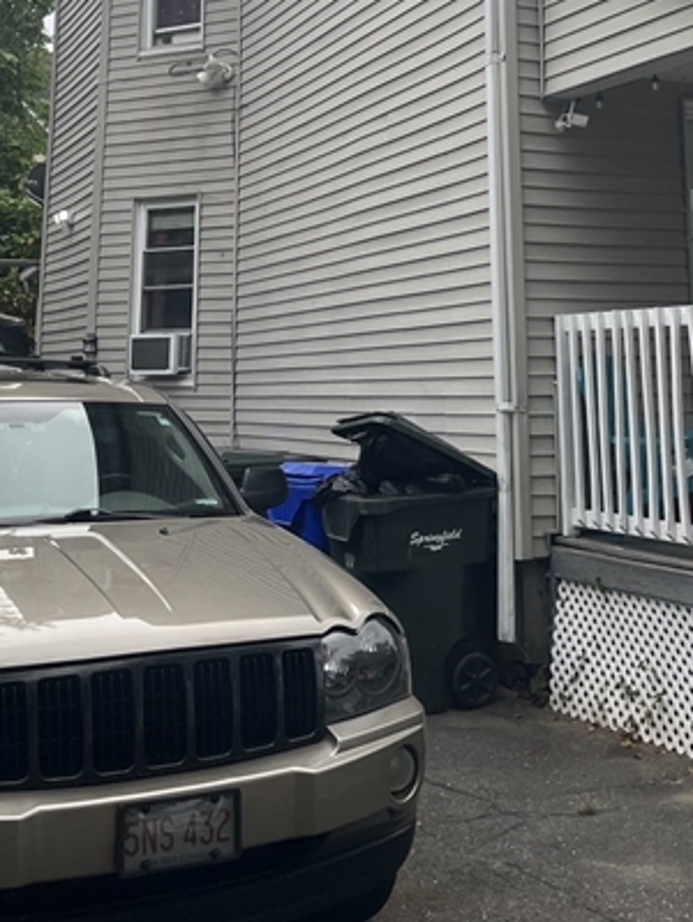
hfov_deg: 29.1
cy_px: 85
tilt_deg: +13.4
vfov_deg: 35.8
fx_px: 1333
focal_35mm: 50
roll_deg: -0.4
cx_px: 374
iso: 50
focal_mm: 5.1
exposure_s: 1/676
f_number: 1.6
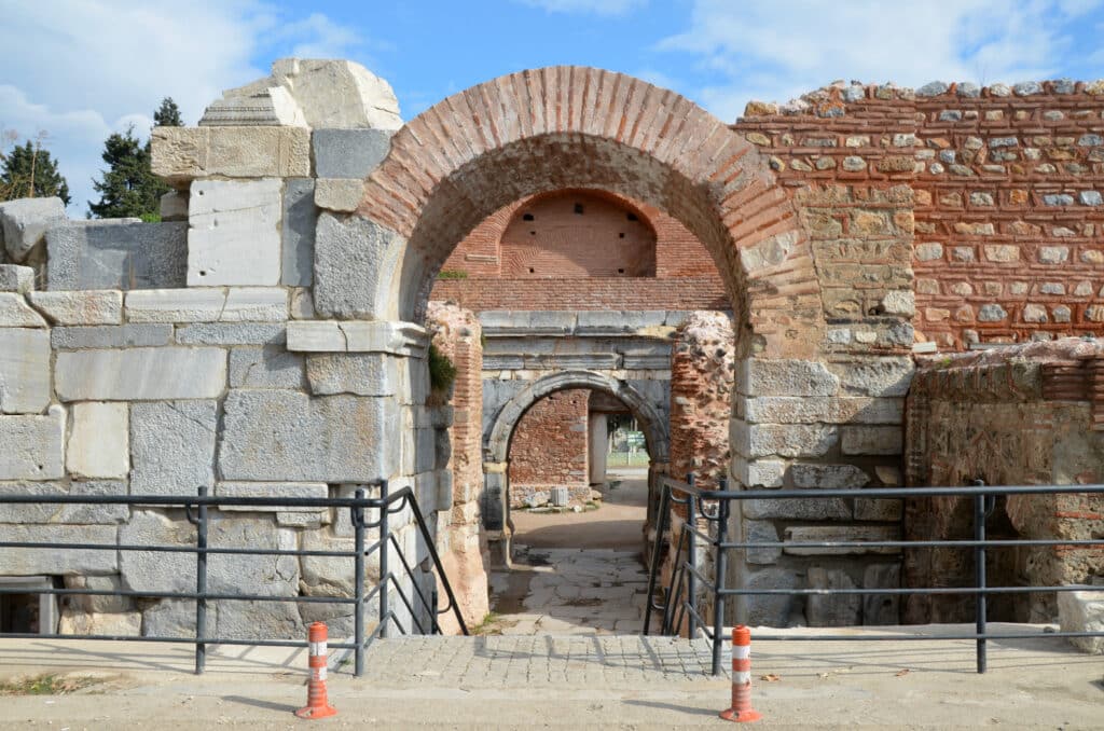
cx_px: 552
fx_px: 964
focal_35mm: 32
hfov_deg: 59.6
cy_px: 366
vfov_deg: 41.5
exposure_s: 1/250
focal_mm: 21
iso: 125
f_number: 8
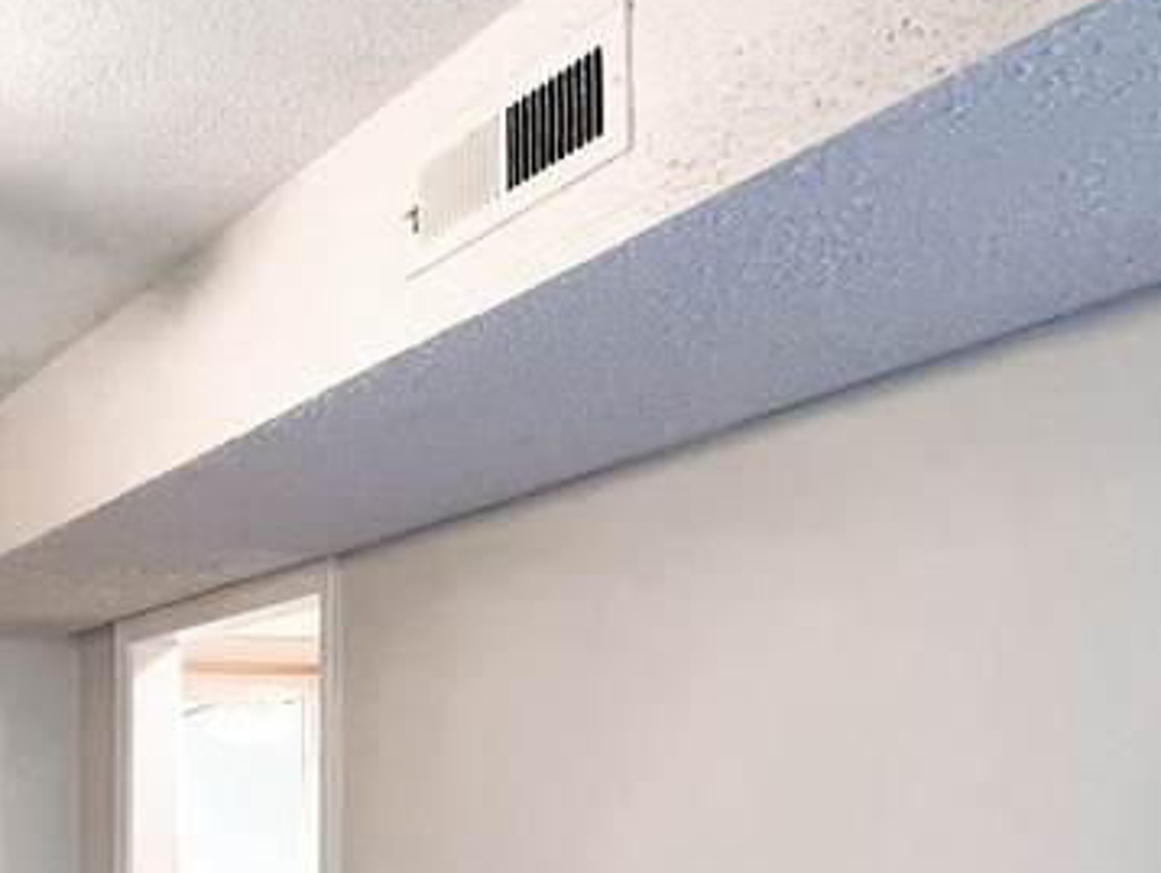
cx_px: -477
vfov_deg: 27.7
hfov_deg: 28.4
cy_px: 834
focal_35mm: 50
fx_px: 1678
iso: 160
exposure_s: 1/60
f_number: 2.2
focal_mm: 2.22
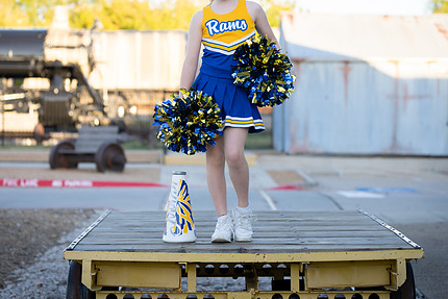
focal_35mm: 95
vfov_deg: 14.4
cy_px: 99
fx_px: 1183
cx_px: 225
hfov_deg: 21.5
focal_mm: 70
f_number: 2.8
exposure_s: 1/320
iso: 125
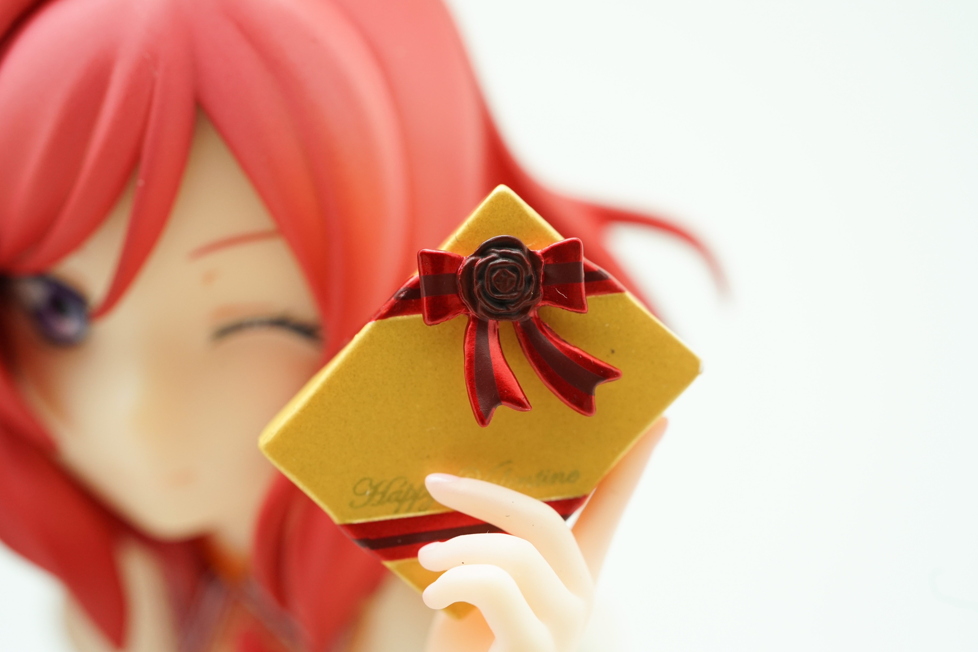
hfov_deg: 39.6
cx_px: 489
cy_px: 326
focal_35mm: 50
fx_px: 1358
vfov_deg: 27.0
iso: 1000
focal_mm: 50
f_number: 5.6
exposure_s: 1/60
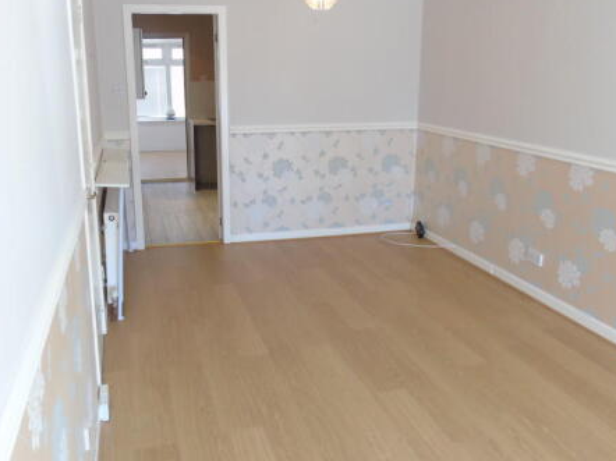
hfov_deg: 55.3
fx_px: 587
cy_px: 219
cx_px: 279
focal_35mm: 33
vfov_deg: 42.9
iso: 160
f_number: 3.4
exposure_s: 1/30
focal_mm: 4.4
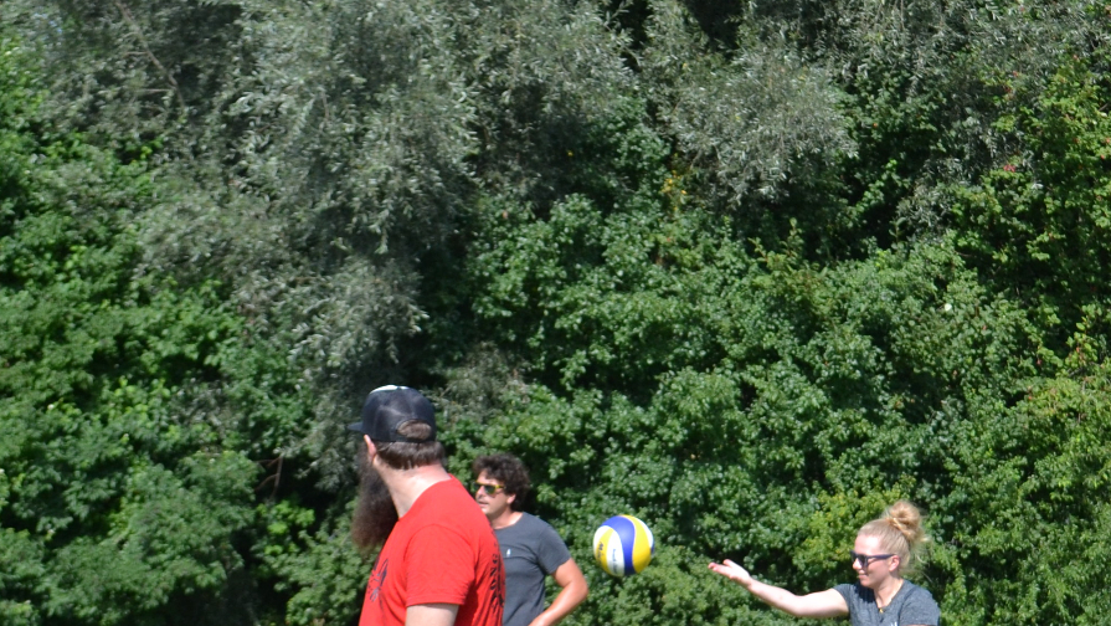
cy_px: 470
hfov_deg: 18.5
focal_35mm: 115
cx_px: 772
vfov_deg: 10.5
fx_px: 3389
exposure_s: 1/1250
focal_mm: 32
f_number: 5
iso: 400
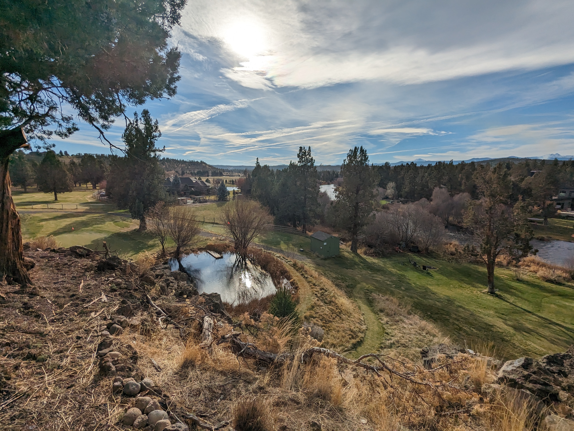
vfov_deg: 78.1
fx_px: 265
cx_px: 287
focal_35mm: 16
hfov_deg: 94.5
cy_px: 216
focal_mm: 2.35
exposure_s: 1/7143
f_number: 2.2
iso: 51
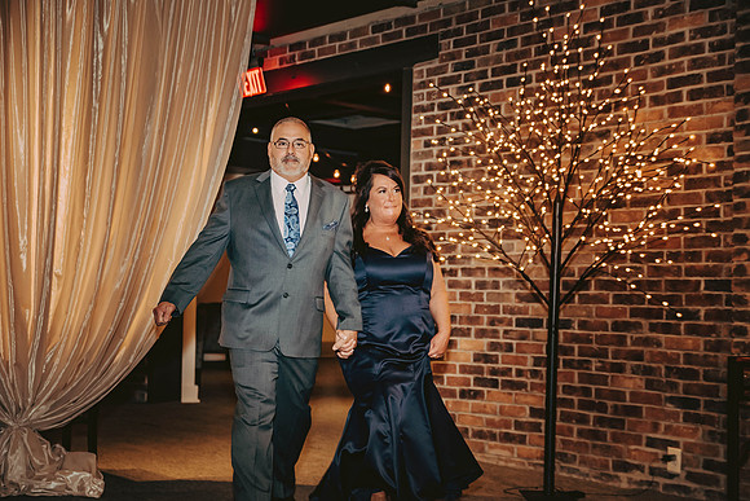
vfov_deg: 24.6
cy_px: 250
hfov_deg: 36.2
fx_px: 1146
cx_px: 375
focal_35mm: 55
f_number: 3.2
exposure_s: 1/100
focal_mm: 55
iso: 1250
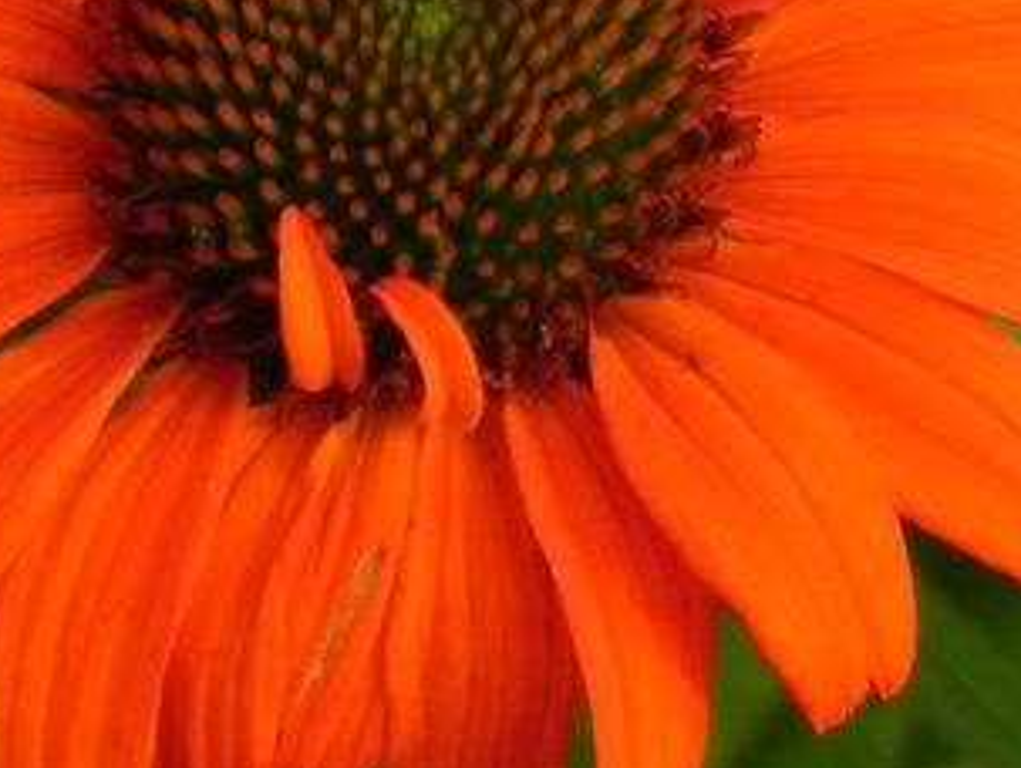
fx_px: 19106
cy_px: -397
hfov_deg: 3.1
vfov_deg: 2.3
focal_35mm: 647
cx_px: 992
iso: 160
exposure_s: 1/400
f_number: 5
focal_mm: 32.7
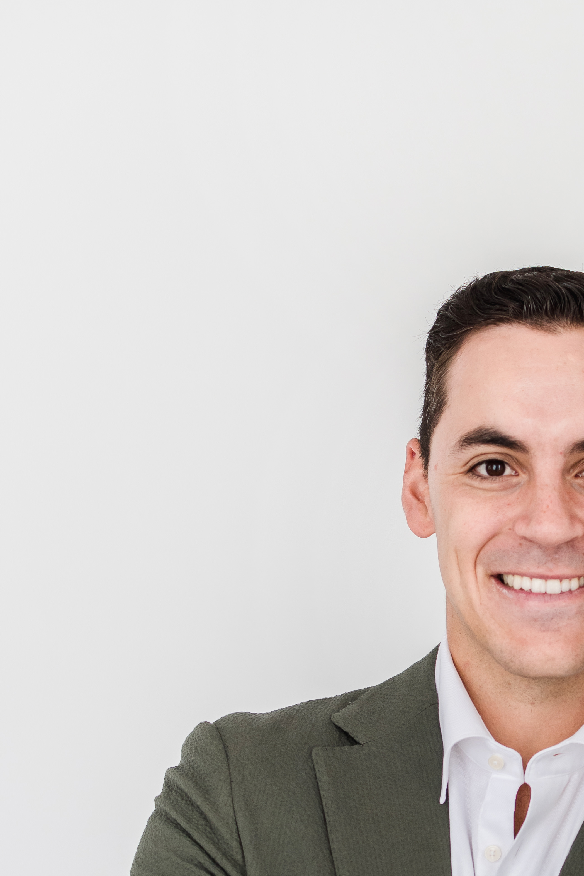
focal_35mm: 91
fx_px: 2210
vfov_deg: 22.0
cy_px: 734
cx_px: 490
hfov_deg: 14.9
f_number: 2.8
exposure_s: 1/200
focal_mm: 35
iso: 320
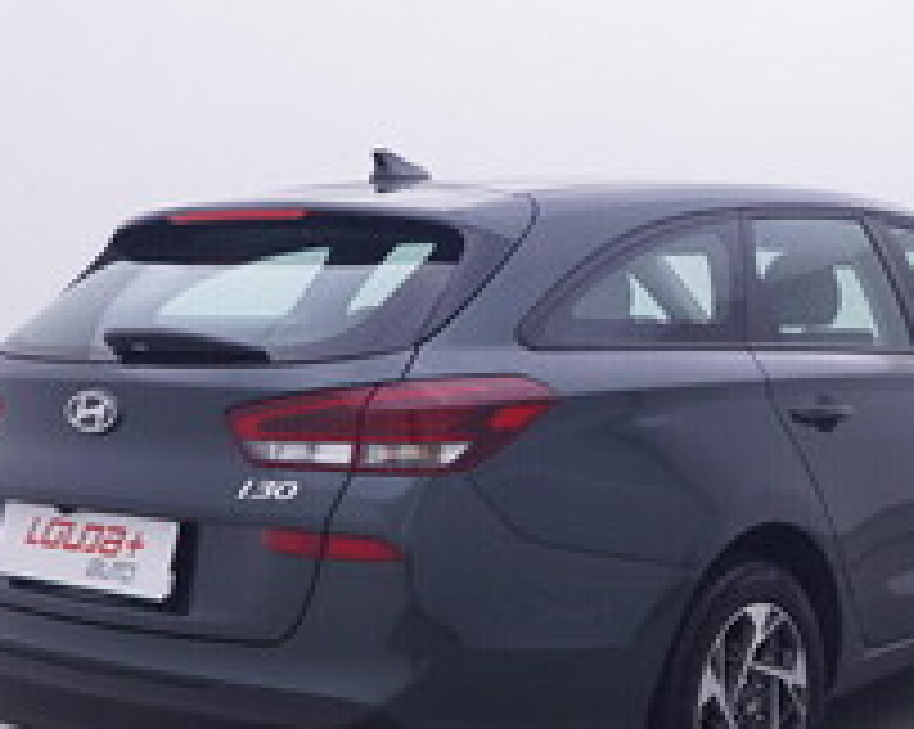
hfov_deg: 31.7
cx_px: 777
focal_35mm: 57
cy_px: 371
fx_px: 1548
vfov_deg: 26.5
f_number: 5
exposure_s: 1/80
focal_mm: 15
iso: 200
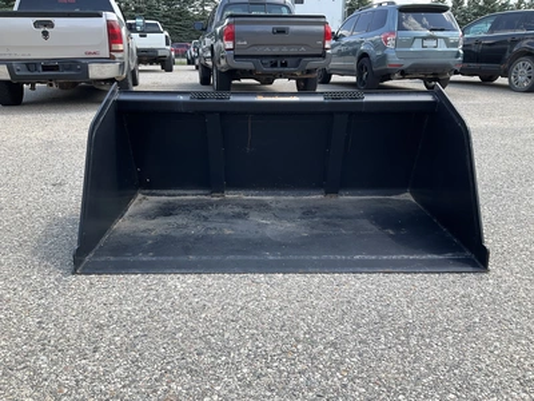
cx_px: 267
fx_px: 447
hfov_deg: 61.7
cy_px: 200
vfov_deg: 48.2
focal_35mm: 29
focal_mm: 3
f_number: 1.8
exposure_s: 1/556
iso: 25
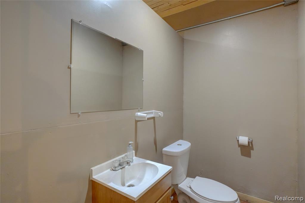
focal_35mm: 16
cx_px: 152
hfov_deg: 95.0
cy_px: 102
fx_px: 140
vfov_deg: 72.0
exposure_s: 1/30
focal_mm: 11
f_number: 8
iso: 5000
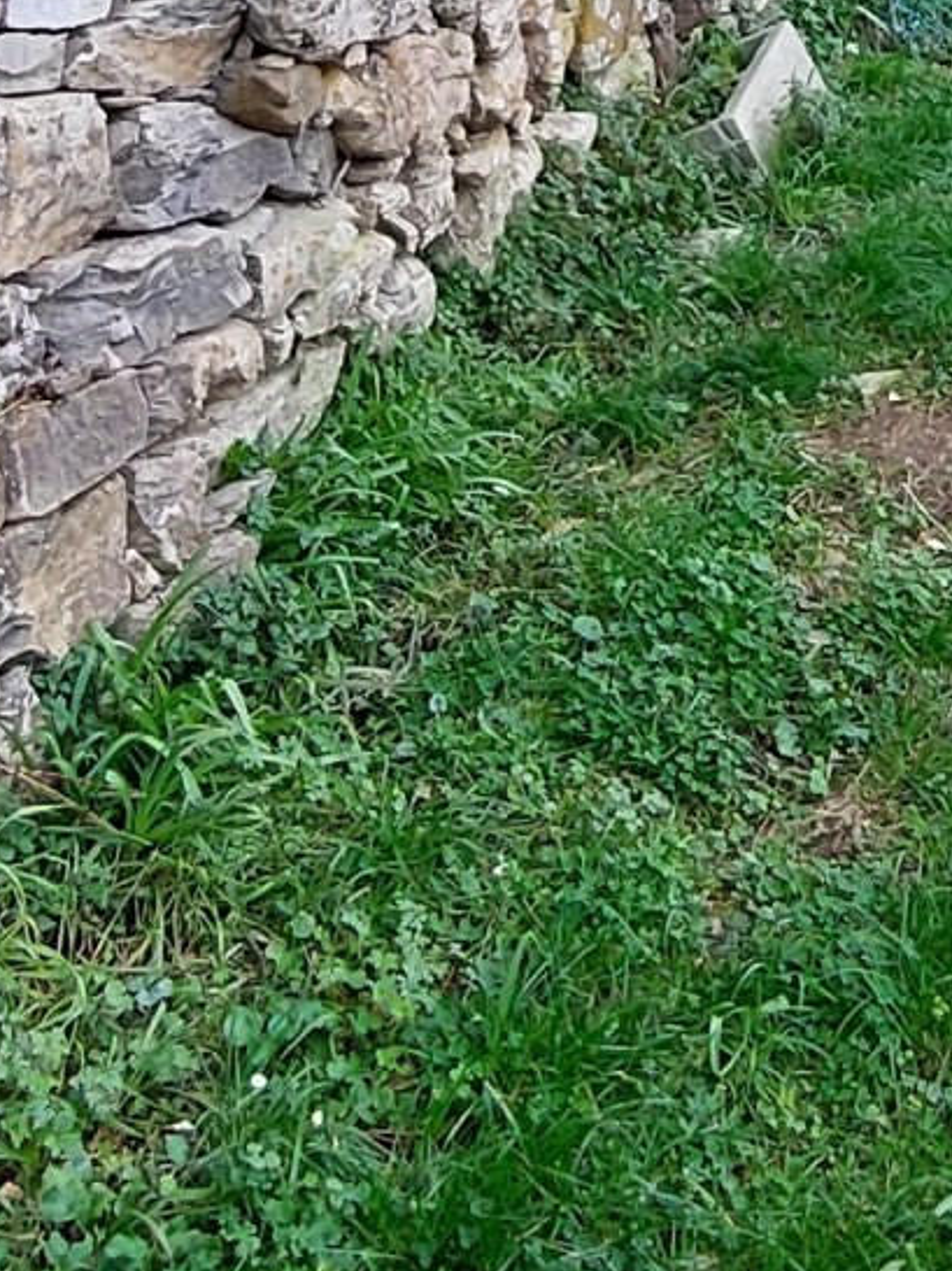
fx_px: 2239
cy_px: -196
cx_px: 880
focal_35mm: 61
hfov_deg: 23.3
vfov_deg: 28.2
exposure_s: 1/100
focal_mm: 1.74
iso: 100
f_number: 2.2
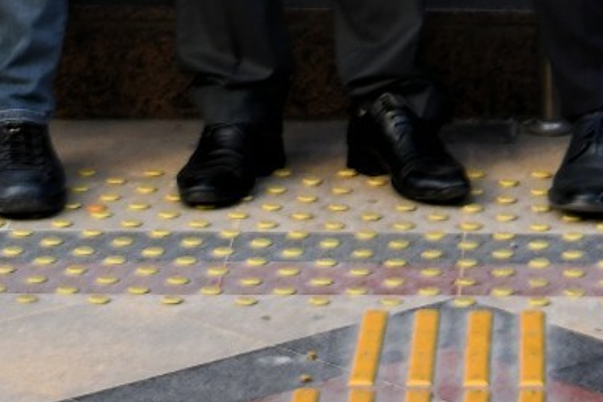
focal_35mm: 242
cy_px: -965
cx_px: 664
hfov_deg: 8.4
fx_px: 4055
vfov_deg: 5.2
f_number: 2.8
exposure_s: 1/800
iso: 500
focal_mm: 32
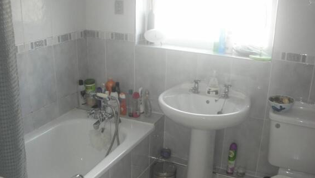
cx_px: 159
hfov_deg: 51.6
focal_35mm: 39
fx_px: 326
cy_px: 96
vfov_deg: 30.4
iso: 93
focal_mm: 5.8
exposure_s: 1/31.1
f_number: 3
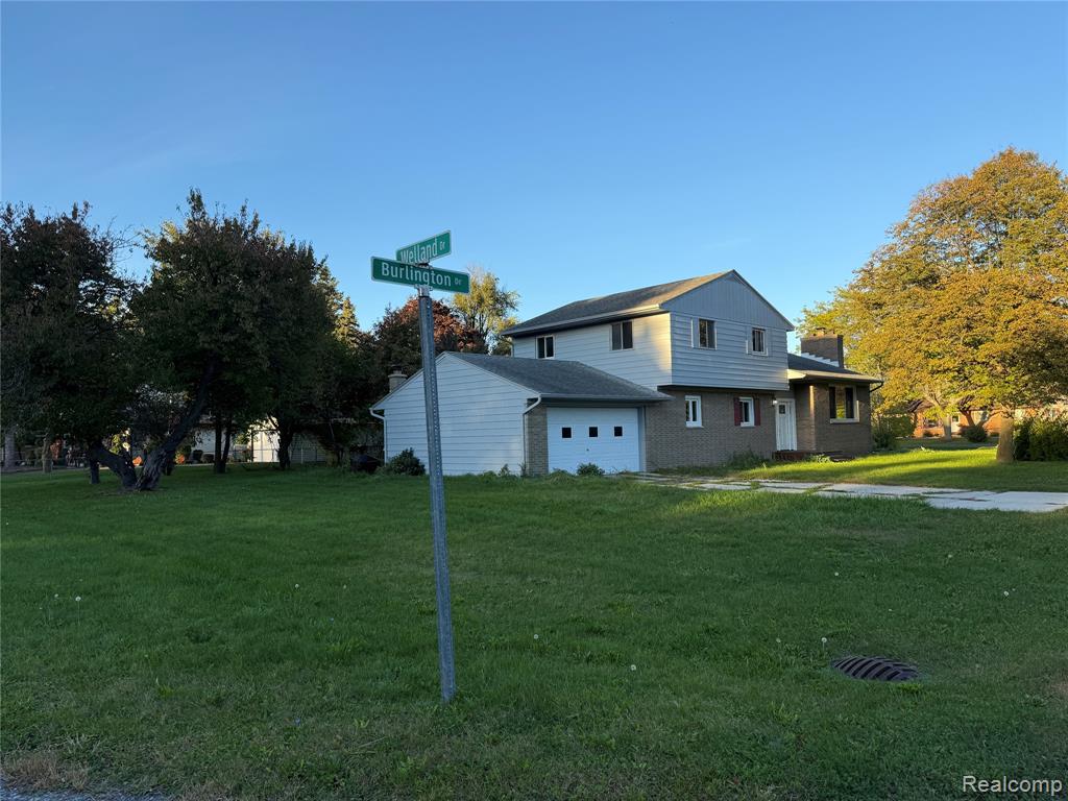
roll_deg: +1.1
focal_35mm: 24
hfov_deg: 71.6
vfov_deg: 56.8
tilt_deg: +3.6
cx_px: 534
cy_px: 400
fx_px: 740
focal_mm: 6.76
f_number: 1.78
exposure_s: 1/1271
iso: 80
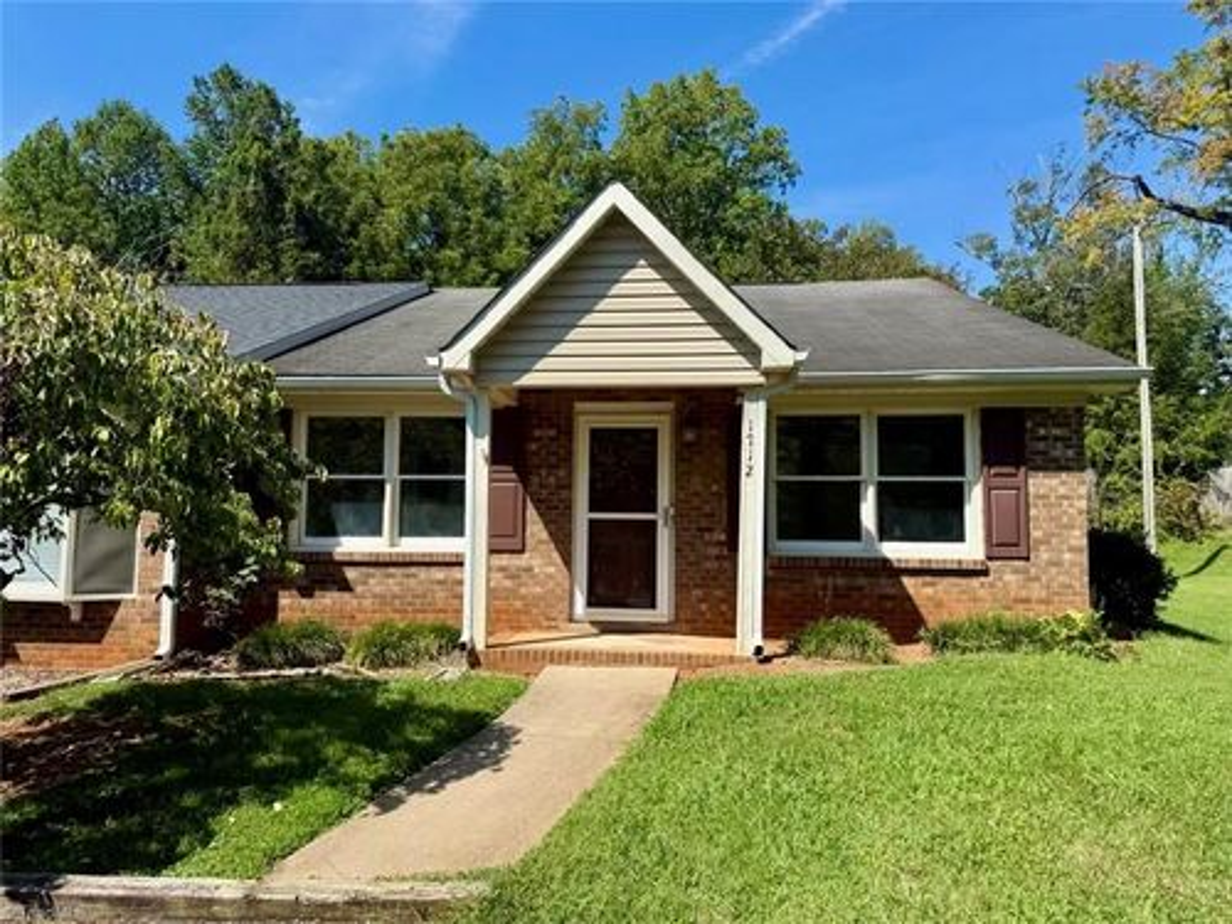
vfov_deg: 56.8
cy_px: 462
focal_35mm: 24
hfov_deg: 71.6
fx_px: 854
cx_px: 616
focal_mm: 6.76
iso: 80
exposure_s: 1/3145
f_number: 1.78
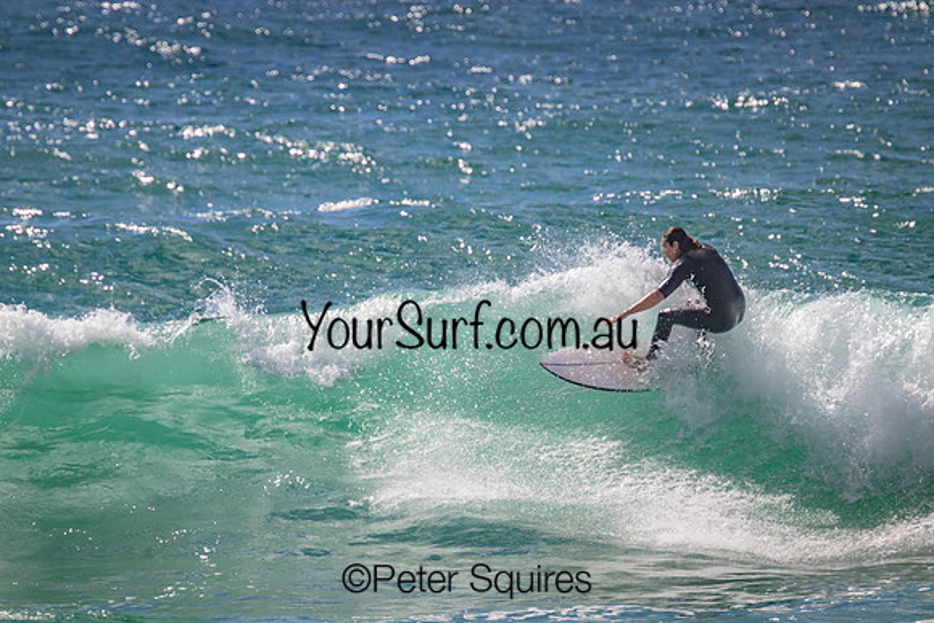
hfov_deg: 2.6
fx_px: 20759
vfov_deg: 1.7
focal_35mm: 800
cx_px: 467
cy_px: 312
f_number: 11
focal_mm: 800
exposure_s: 1/2000
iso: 720
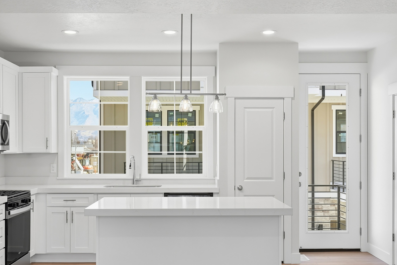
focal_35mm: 43
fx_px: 474
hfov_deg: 45.4
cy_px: 153
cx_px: 192
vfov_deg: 31.1
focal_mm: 35
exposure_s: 1/500
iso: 250
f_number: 10
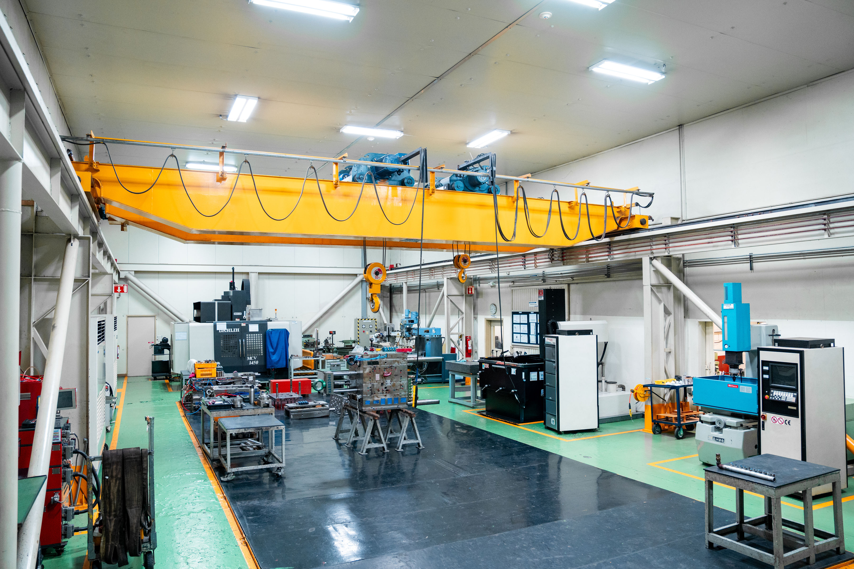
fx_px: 582
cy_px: 284
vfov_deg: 52.1
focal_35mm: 25
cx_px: 427
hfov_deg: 72.6
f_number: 2.8
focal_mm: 24
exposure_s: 1/125
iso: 2000
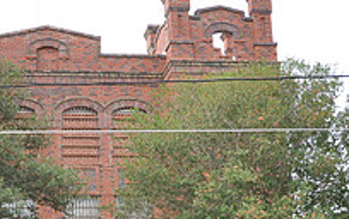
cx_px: 67
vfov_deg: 16.4
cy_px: 220
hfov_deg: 25.9
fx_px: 743
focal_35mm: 78
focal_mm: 18
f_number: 6.3
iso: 200
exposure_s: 1/200
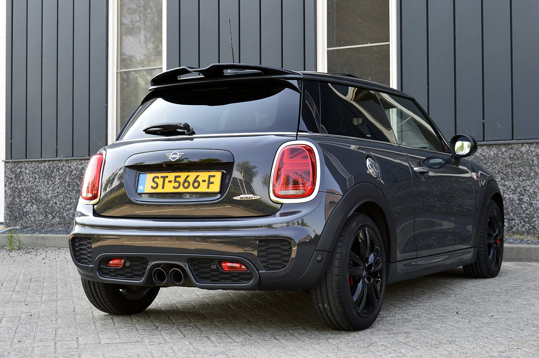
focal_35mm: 57
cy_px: 179
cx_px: 270
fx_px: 853
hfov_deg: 35.1
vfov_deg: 23.7
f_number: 9
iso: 400
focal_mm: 38
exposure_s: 1/100
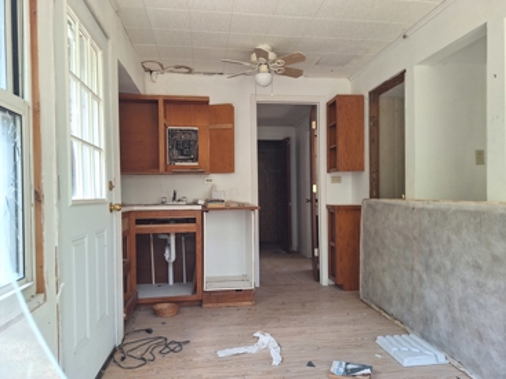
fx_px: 336
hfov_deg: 73.9
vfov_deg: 58.9
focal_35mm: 23
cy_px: 190
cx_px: 253
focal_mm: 5.54
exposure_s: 1/60
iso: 64
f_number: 1.8
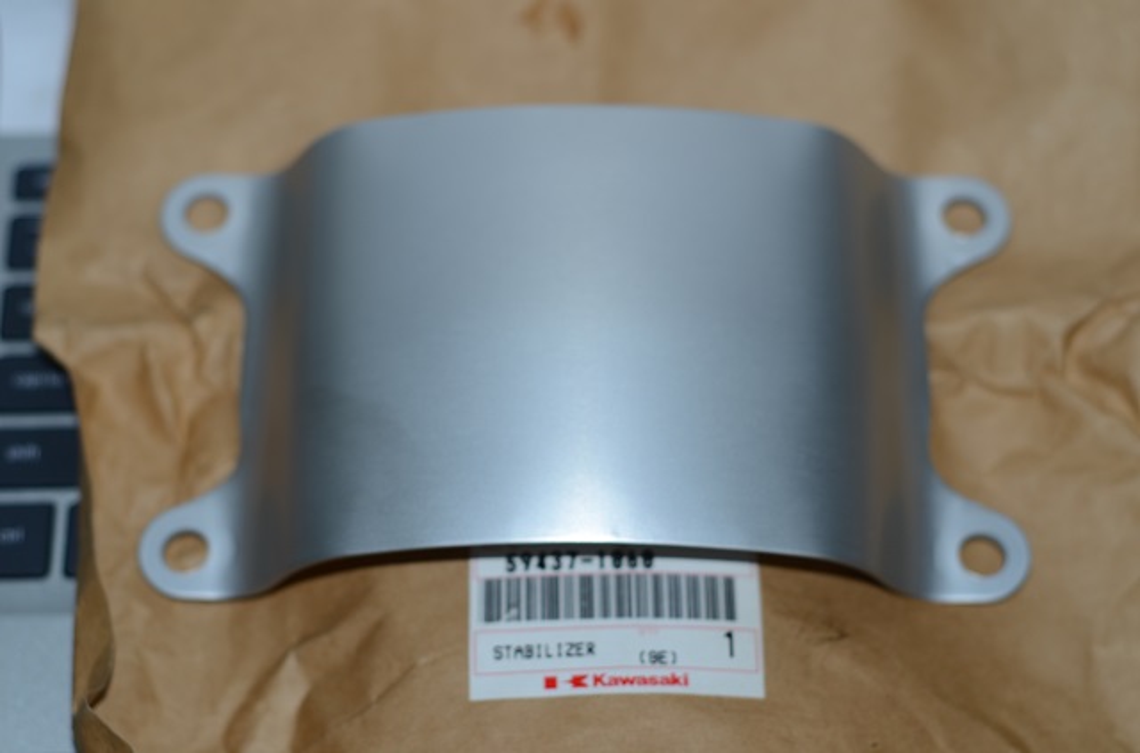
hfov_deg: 27.1
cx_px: 570
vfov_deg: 18.1
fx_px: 2369
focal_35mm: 75
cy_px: 376
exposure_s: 1/60
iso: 100
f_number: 2.8
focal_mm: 50
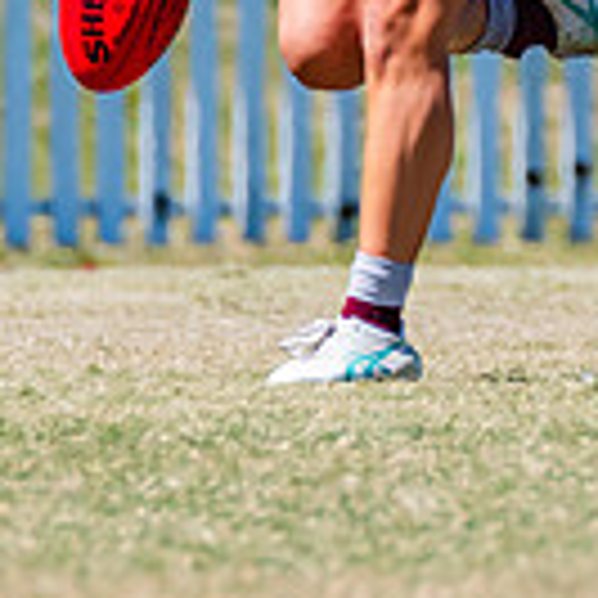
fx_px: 48510
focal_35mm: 2482
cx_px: 572
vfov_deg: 0.7
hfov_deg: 0.7
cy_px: -394
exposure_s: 1/1600
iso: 800
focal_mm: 420
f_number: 8
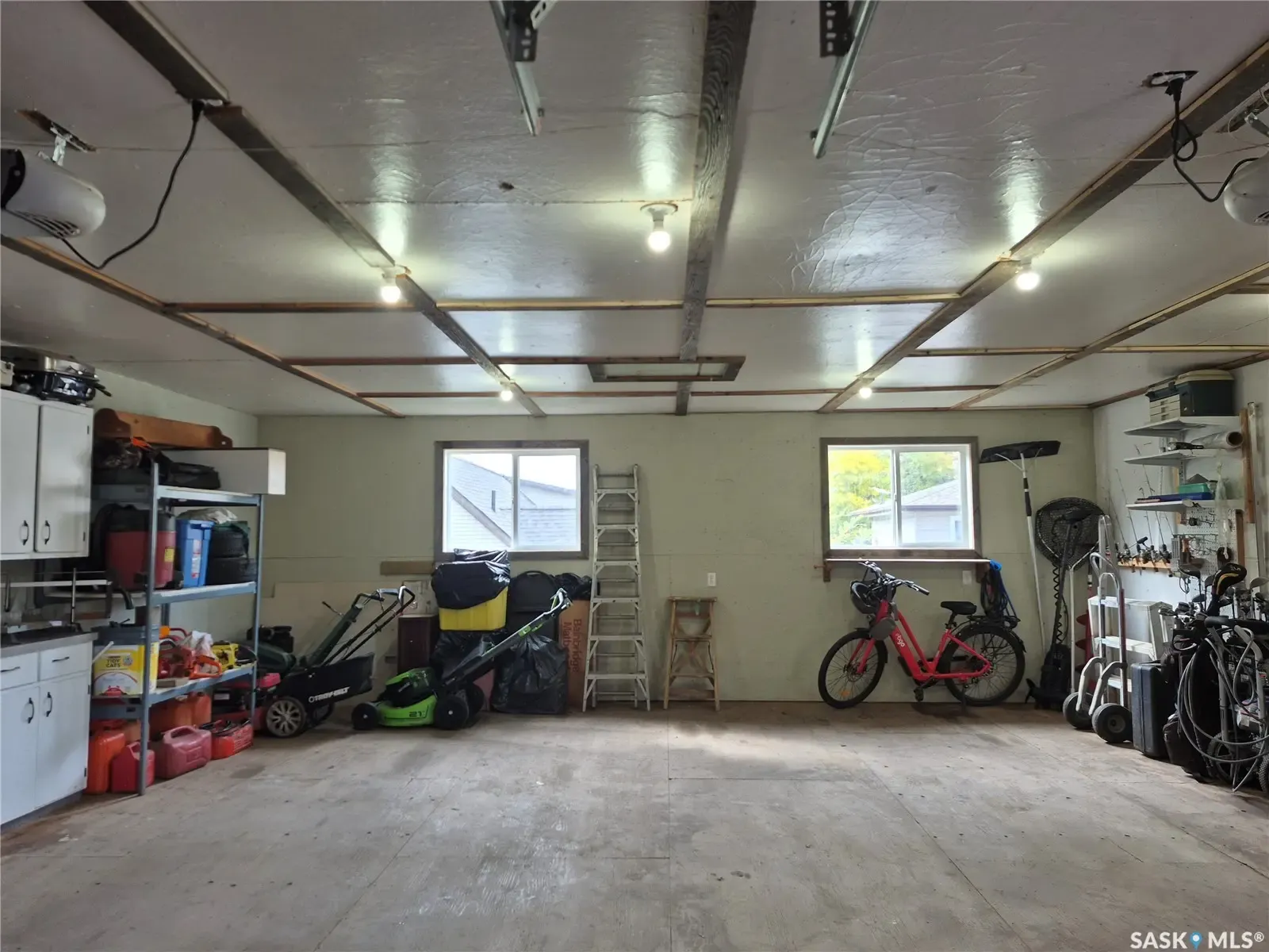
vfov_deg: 58.9
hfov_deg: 73.9
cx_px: 634
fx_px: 843
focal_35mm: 23
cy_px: 476
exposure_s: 1/120
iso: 80
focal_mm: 5.4
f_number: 1.8
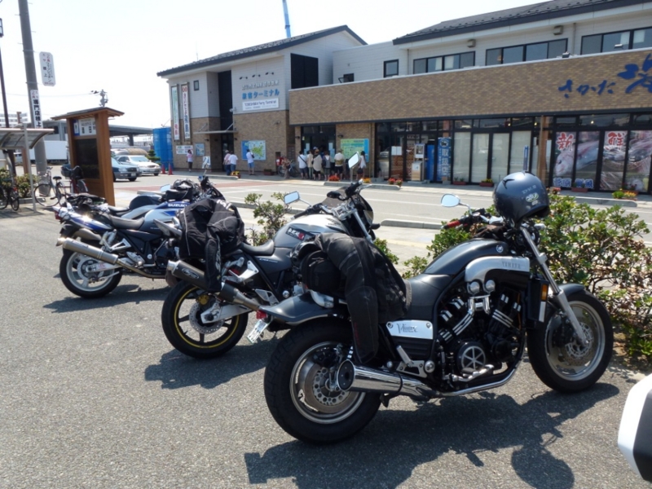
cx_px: 326
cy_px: 244
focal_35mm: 25
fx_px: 471
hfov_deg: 69.4
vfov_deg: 54.9
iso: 100
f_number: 4
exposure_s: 1/500
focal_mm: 4.3
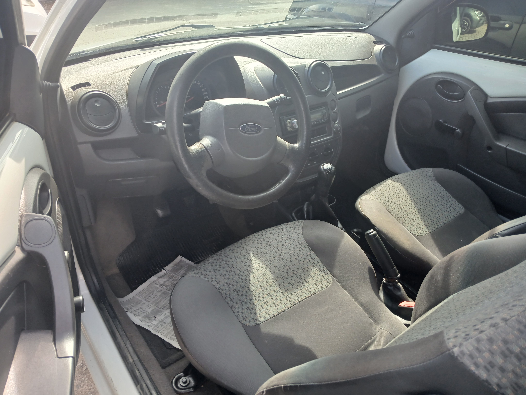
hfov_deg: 67.3
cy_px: 198
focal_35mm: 26
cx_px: 263
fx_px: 395
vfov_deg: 53.1
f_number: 1.8
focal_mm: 3.98
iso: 32
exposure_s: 1/60
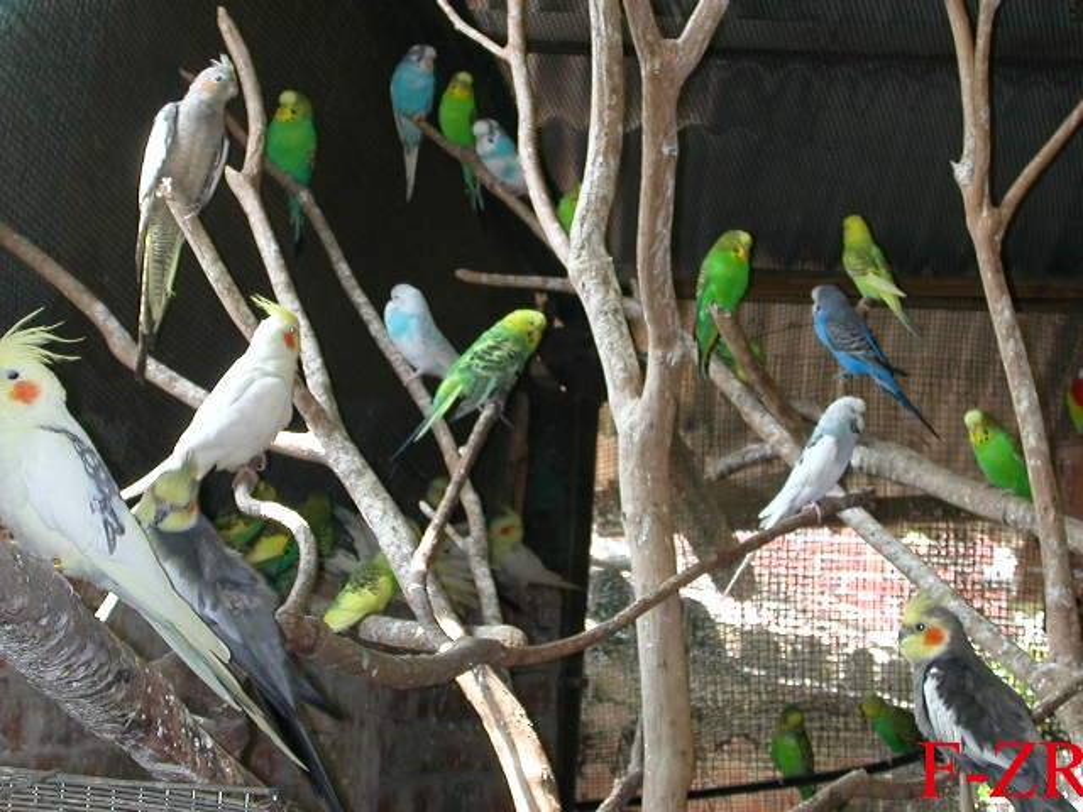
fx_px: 2565
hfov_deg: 23.8
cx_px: 542
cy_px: 406
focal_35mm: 82
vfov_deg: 18.0
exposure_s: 1/30
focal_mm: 12.5
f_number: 4.1
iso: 110
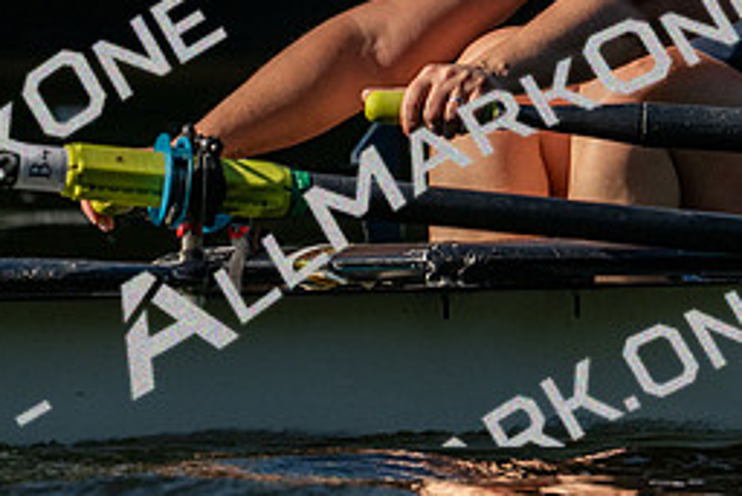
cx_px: 707
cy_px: -49
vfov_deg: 1.0
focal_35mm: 1357
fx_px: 27984
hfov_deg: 1.5
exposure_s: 1/2500
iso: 450
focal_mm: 400
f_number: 4.5
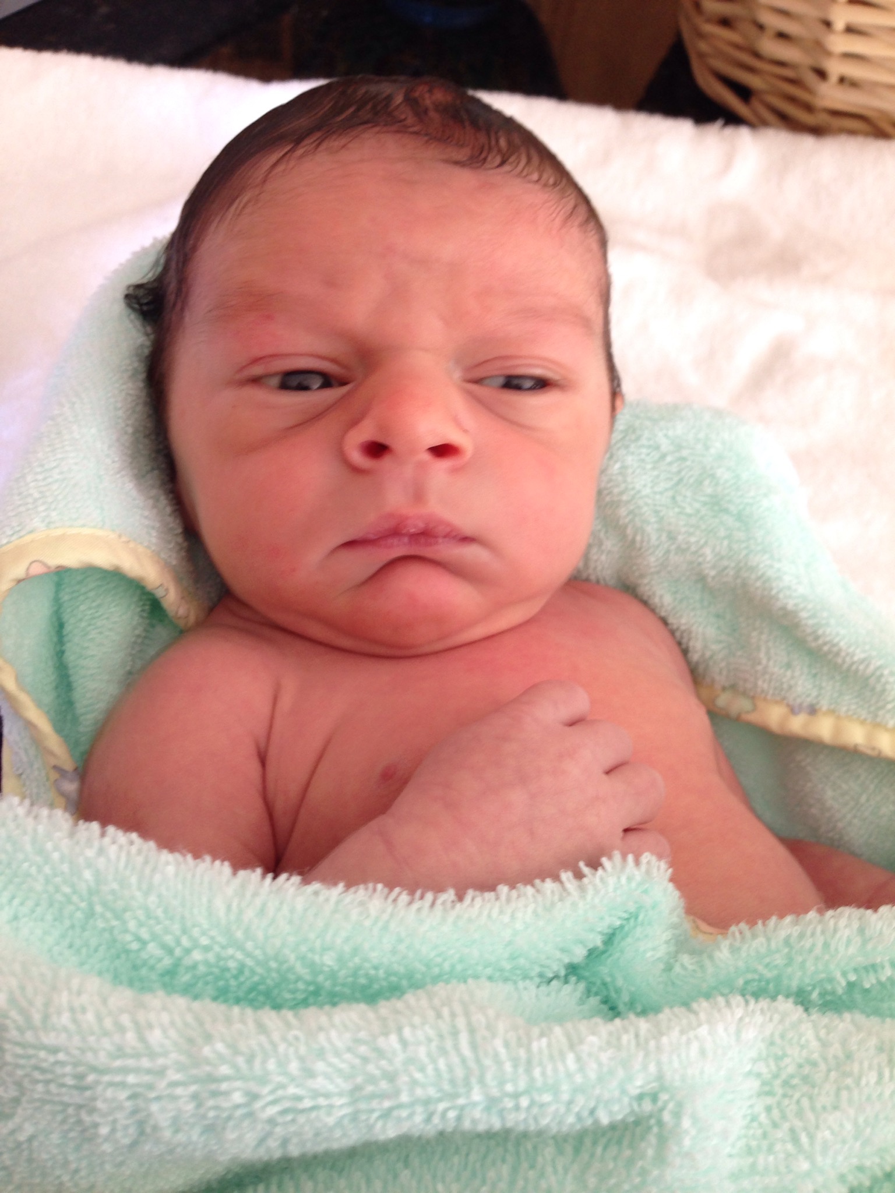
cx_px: 448
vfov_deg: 55.4
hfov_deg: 42.9
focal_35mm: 33
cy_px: 596
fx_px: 1138
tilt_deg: -53.7
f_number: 2.4
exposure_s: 1/20
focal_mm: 4.12
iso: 64
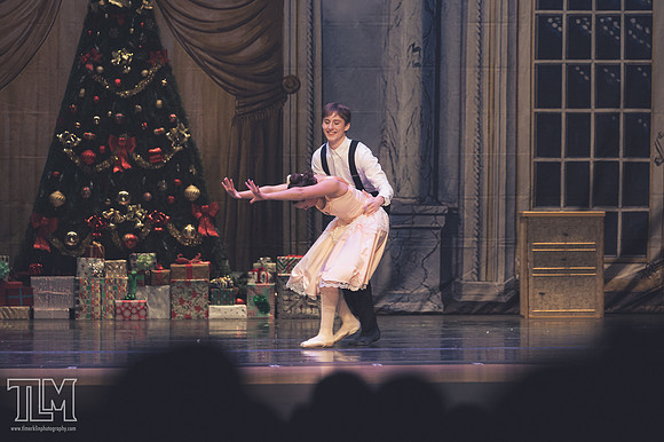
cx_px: 332
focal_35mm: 225
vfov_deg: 6.1
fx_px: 4147
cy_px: 221
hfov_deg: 9.2
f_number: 2.8
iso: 640
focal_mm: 150
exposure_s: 1/320
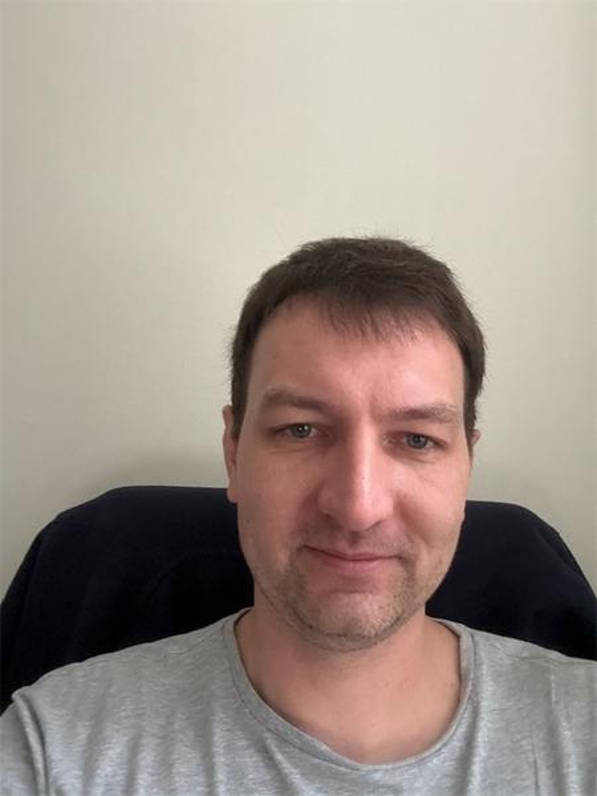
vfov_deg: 60.0
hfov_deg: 46.8
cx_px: 298
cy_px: 398
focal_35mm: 30
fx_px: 690
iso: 640
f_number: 1.9
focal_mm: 2.69
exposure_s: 1/20
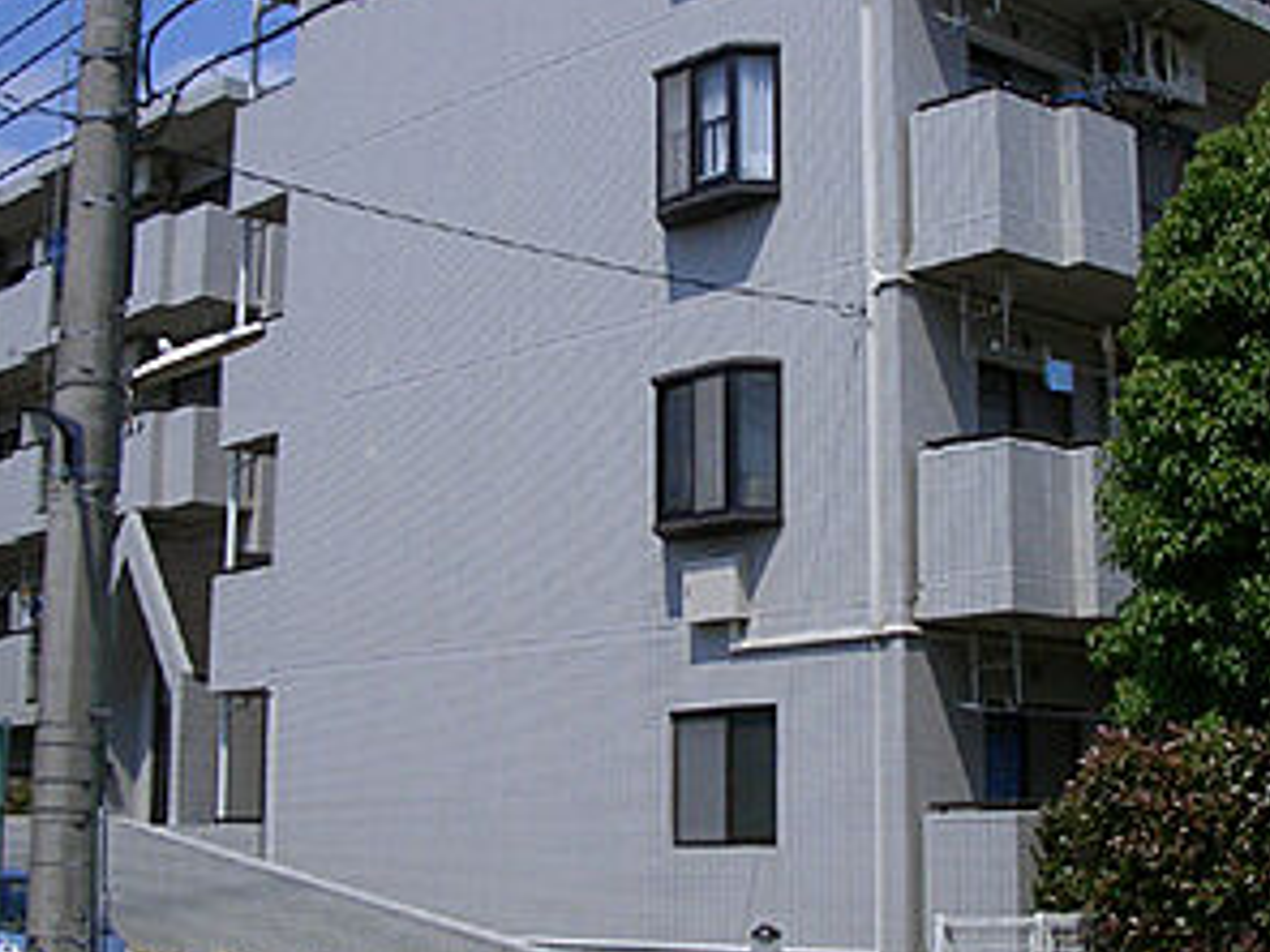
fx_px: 2201
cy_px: 384
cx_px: 665
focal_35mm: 60
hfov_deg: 32.2
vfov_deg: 24.4
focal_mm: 5.8
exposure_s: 1/1000
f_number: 4.3
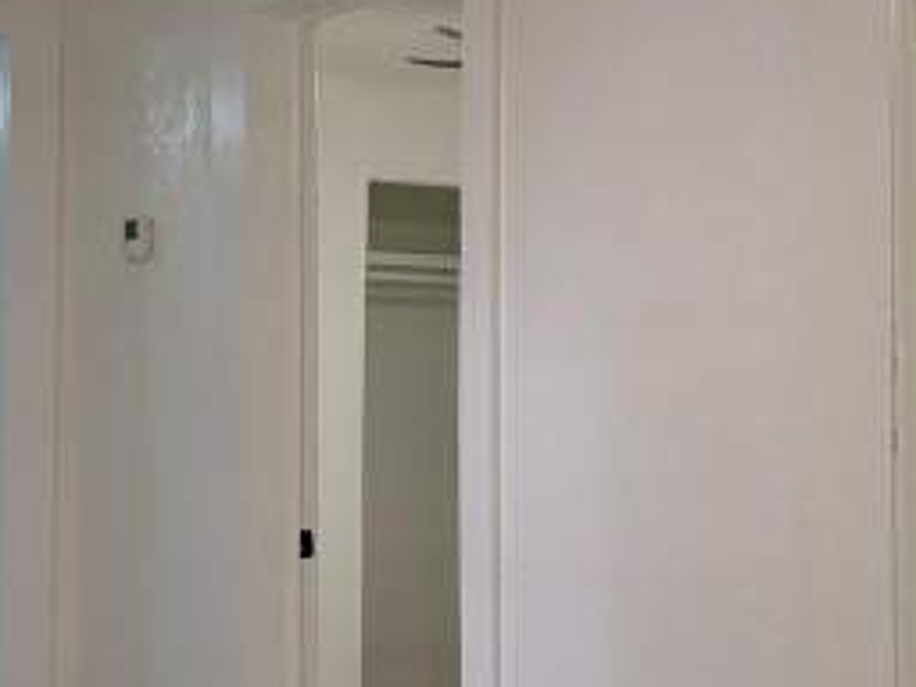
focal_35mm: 75
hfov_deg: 25.7
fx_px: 1985
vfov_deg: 19.6
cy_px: 344
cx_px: 240
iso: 200
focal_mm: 6.76
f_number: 1.78
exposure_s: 1/183
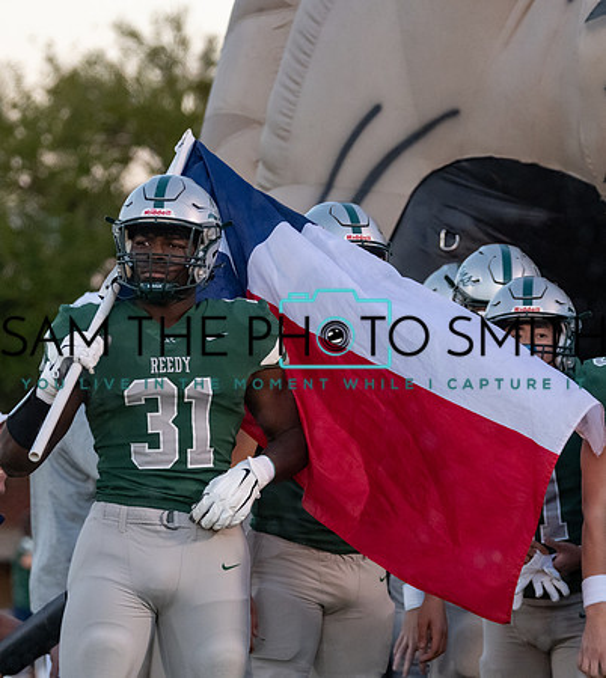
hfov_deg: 5.2
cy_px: 512
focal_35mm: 315
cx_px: 254
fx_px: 6630
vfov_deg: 5.9
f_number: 4
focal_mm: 154
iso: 2500
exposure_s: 1/1250
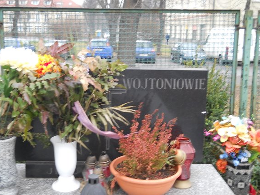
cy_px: 95
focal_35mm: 46
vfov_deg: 31.5
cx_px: 118
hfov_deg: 41.2
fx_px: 346
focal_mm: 6.72
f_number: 3.1
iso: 80
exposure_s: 1/30
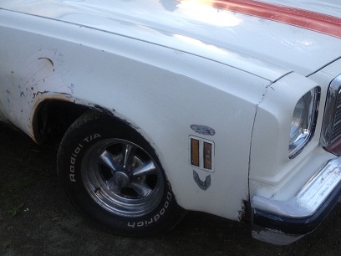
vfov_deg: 30.2
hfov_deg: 39.7
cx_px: 176
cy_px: 108
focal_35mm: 48
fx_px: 473
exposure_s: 1/154
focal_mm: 4.28
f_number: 2.4
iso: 64
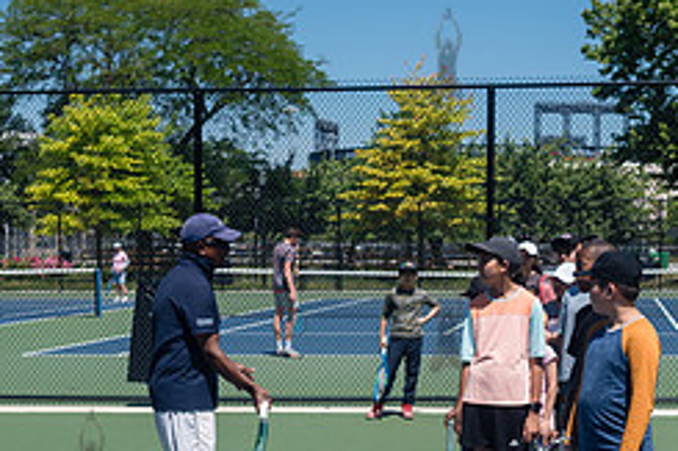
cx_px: 446
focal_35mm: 83
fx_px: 1562
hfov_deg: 24.4
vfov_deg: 16.4
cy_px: 322
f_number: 4
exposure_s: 1/2500
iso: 200
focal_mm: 35
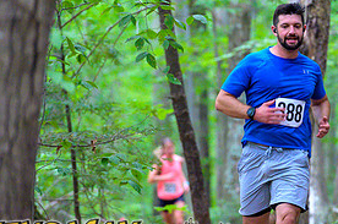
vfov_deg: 3.3
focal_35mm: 421
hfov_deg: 4.9
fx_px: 3946
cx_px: 311
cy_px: 106
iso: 8000
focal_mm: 200
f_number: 4
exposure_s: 1/200
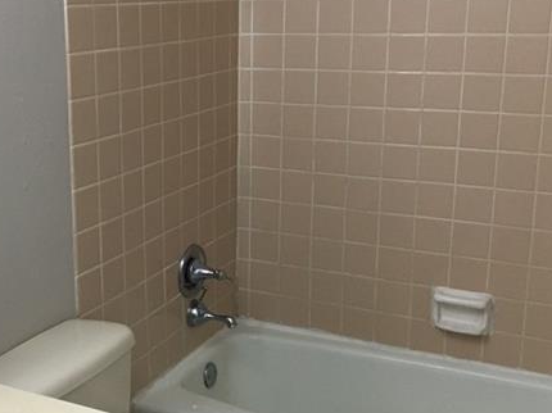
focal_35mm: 54
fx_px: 861
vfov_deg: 27.0
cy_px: 212
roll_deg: +1.5
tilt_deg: -13.2
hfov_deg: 35.1
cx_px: 167
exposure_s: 1/30
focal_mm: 4.15
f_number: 2.2
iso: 125
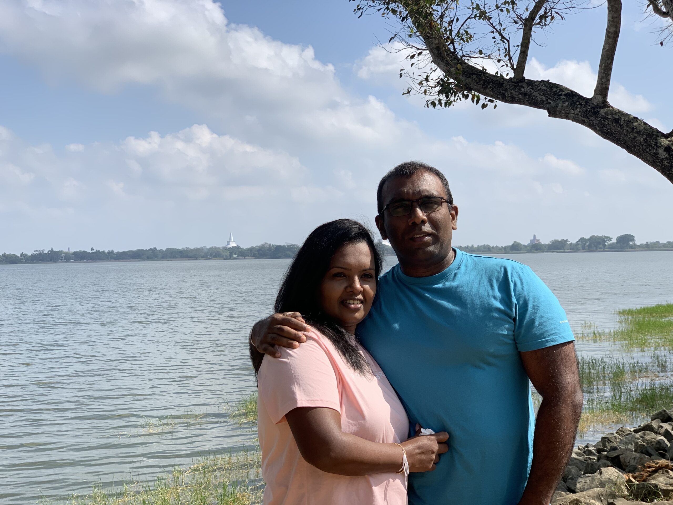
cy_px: 252
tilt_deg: +0.0
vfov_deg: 28.0
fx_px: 1011
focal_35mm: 52
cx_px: 336
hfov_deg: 36.8
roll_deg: +0.8
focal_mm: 6
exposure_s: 1/1020
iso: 16
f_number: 2.4
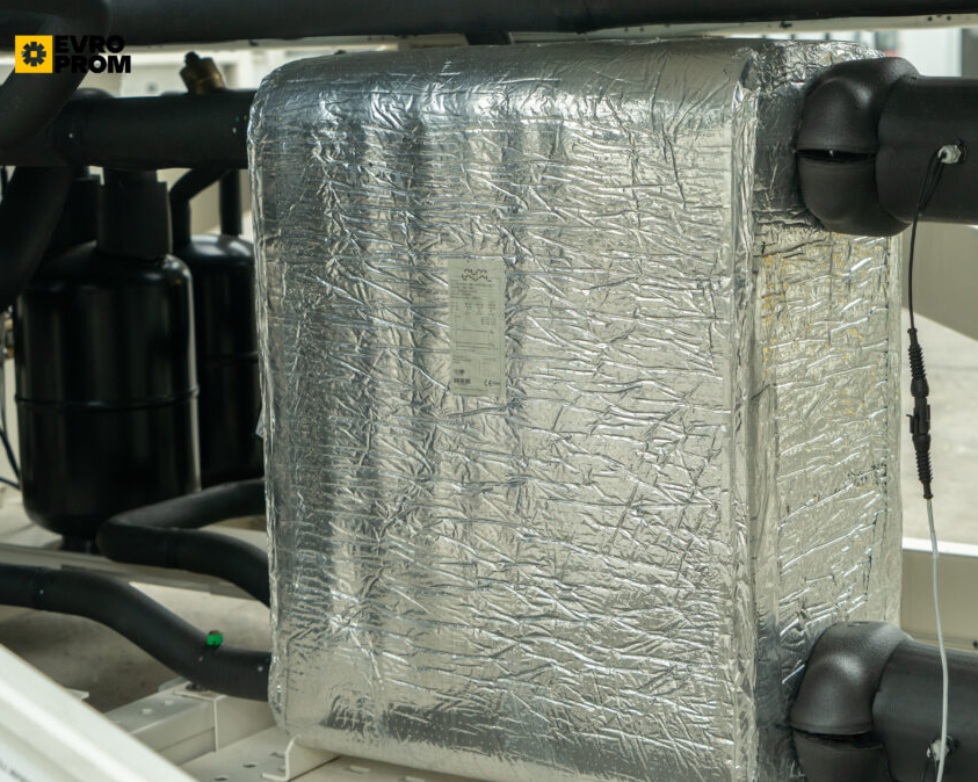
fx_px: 1881
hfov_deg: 29.1
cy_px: 394
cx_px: 573
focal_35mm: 65
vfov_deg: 23.5
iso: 640
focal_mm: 57
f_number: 6.3
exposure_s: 1/160
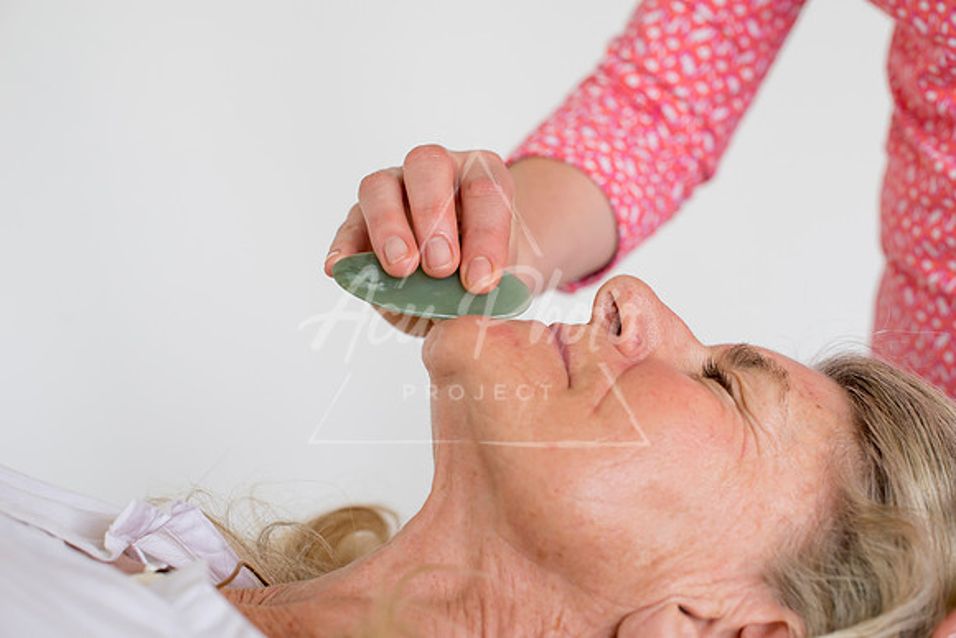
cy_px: 319
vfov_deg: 27.0
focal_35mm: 50
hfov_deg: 39.6
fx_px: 1328
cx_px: 478
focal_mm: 50
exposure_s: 1/200
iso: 640
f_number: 5
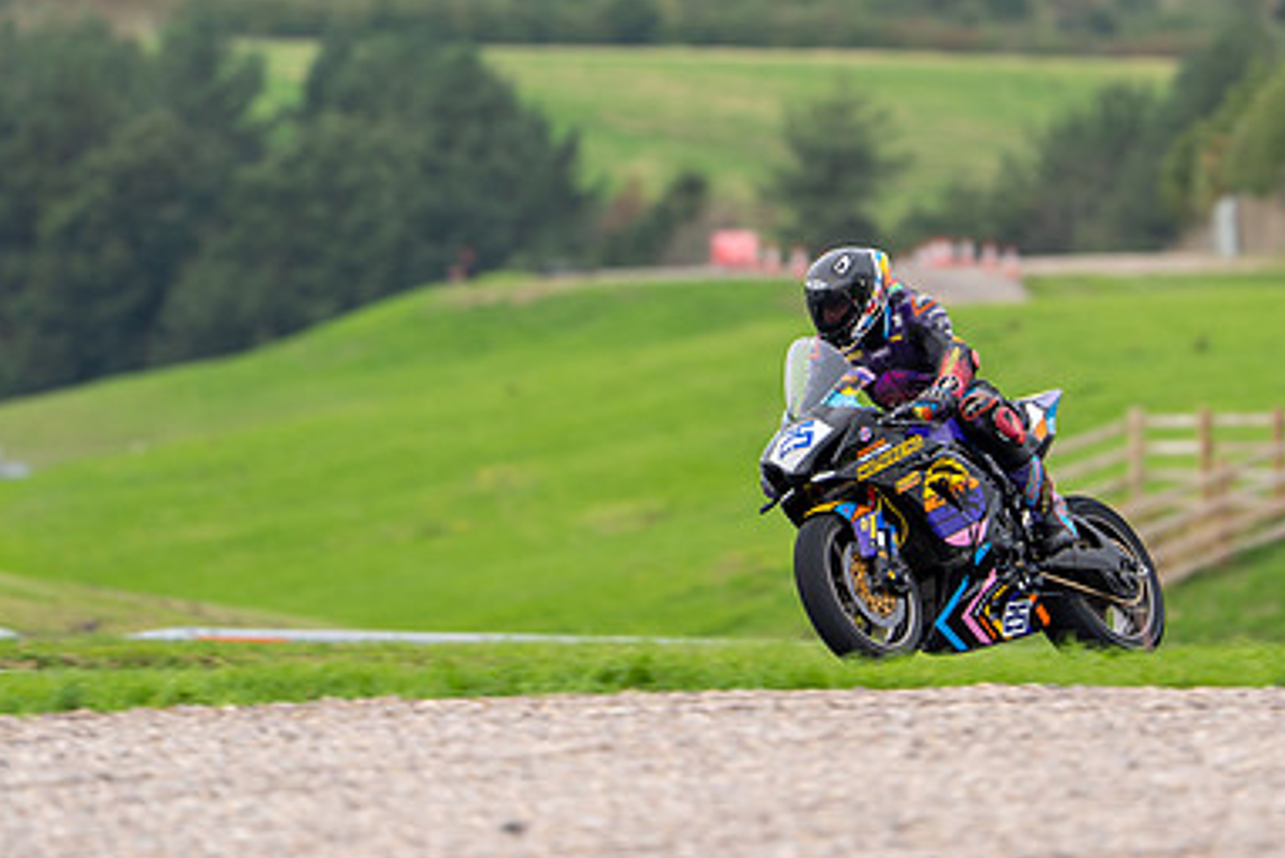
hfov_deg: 3.5
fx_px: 20781
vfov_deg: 2.4
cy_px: 204
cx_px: 840
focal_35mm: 582
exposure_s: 1/500
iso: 250
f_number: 4.5
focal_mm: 335
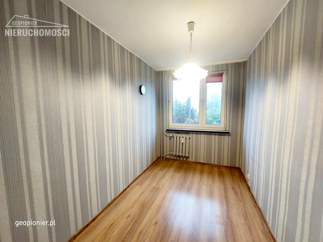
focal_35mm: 13
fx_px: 121
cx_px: 162
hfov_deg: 106.2
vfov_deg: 89.9
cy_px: 121
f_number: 2.2
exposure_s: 1/25
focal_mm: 1.74
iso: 500
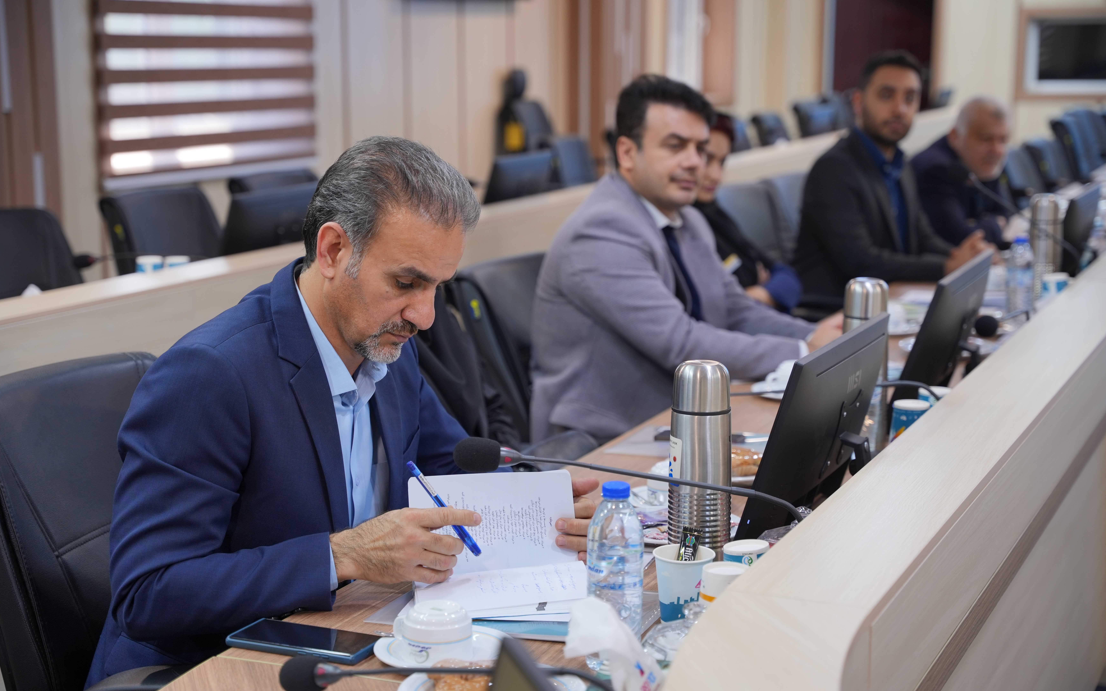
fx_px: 1869
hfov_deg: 33.0
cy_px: 345
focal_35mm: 62
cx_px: 557
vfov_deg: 21.0
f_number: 3.2
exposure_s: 1/100
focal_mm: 60
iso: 250
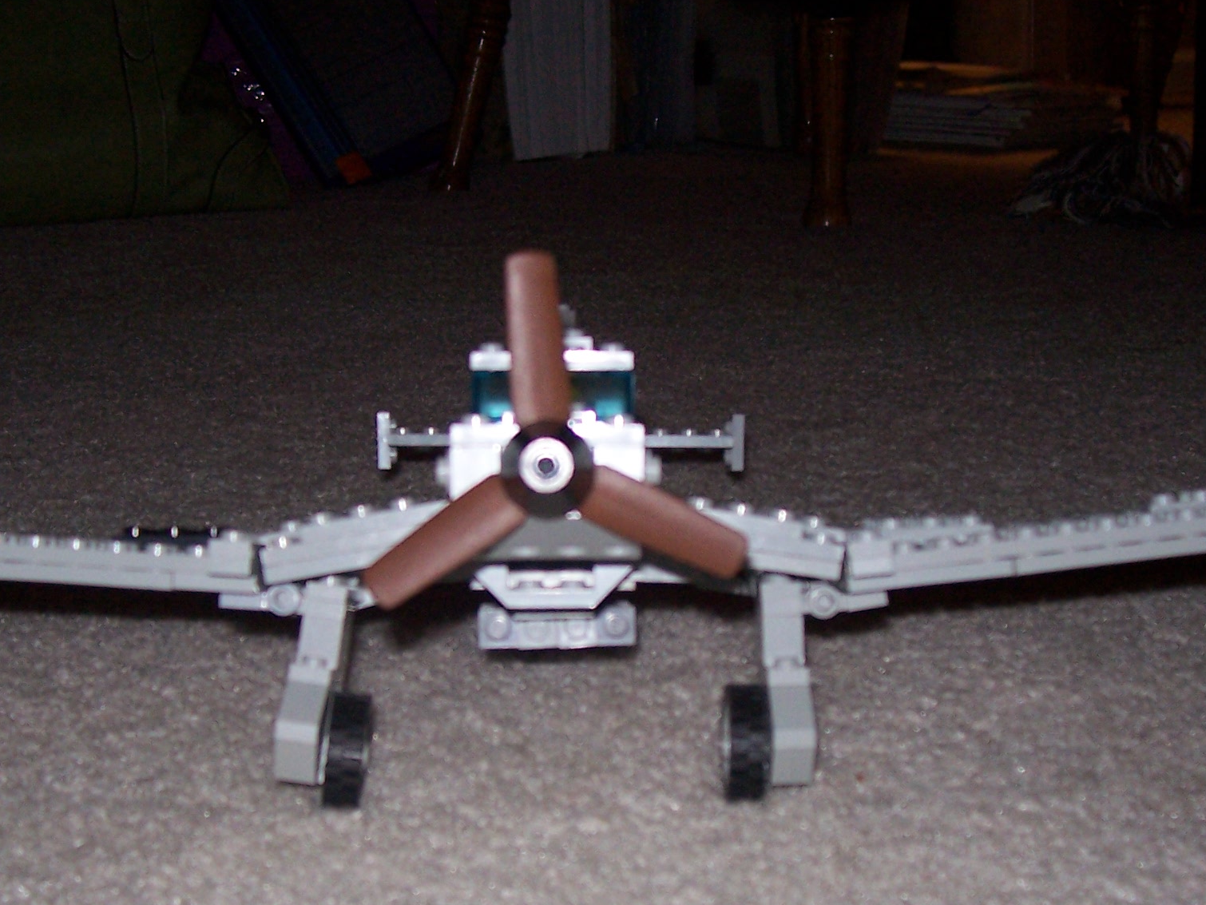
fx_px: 2021
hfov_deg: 33.2
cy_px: 584
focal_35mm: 58
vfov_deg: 25.1
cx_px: 568
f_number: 2.7
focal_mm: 5.6
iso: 125
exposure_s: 1/60
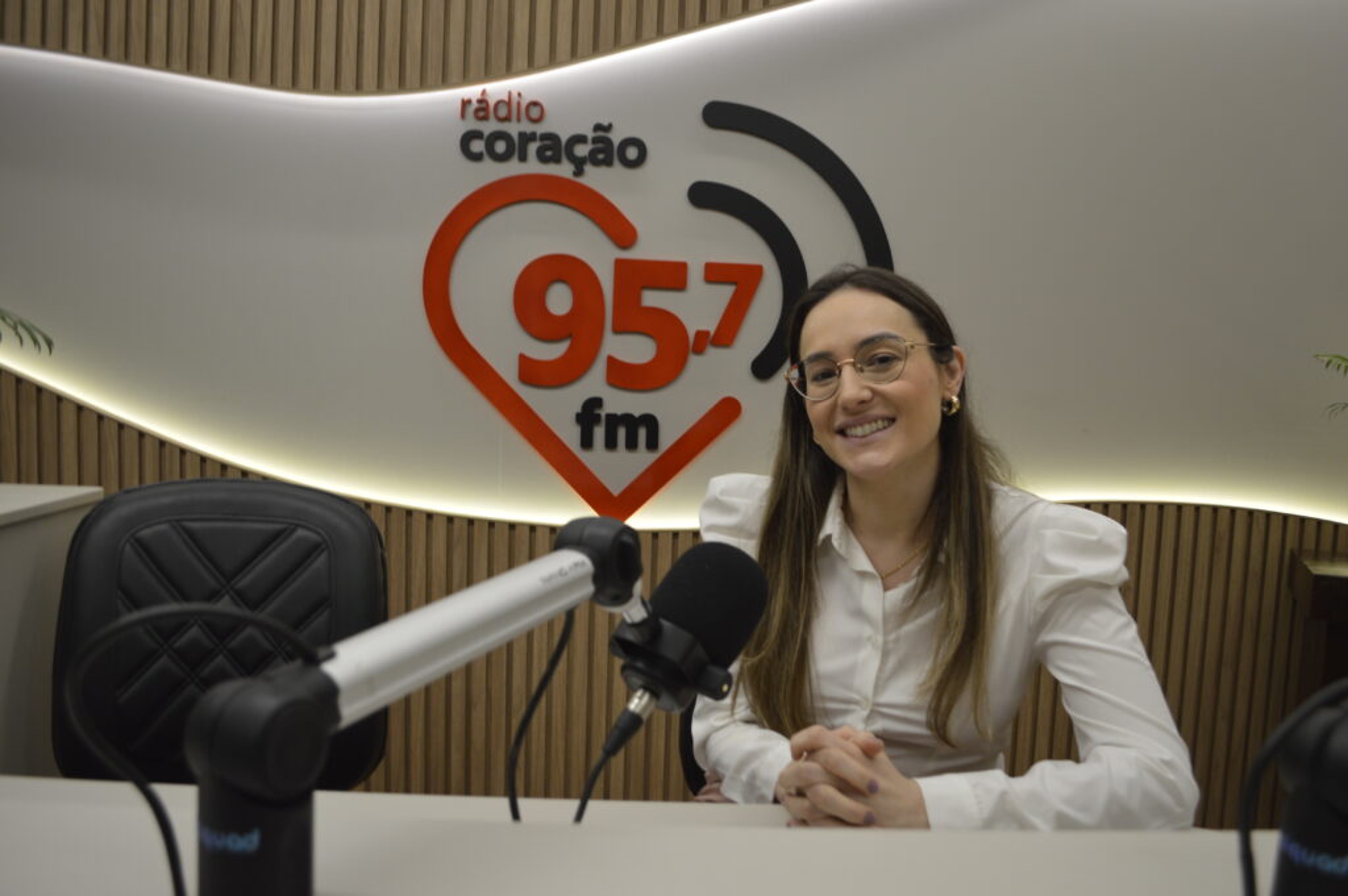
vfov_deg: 47.9
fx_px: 1010
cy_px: 448
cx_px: 674
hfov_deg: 67.4
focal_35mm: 27
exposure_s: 1/60
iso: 400
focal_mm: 18
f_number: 3.5
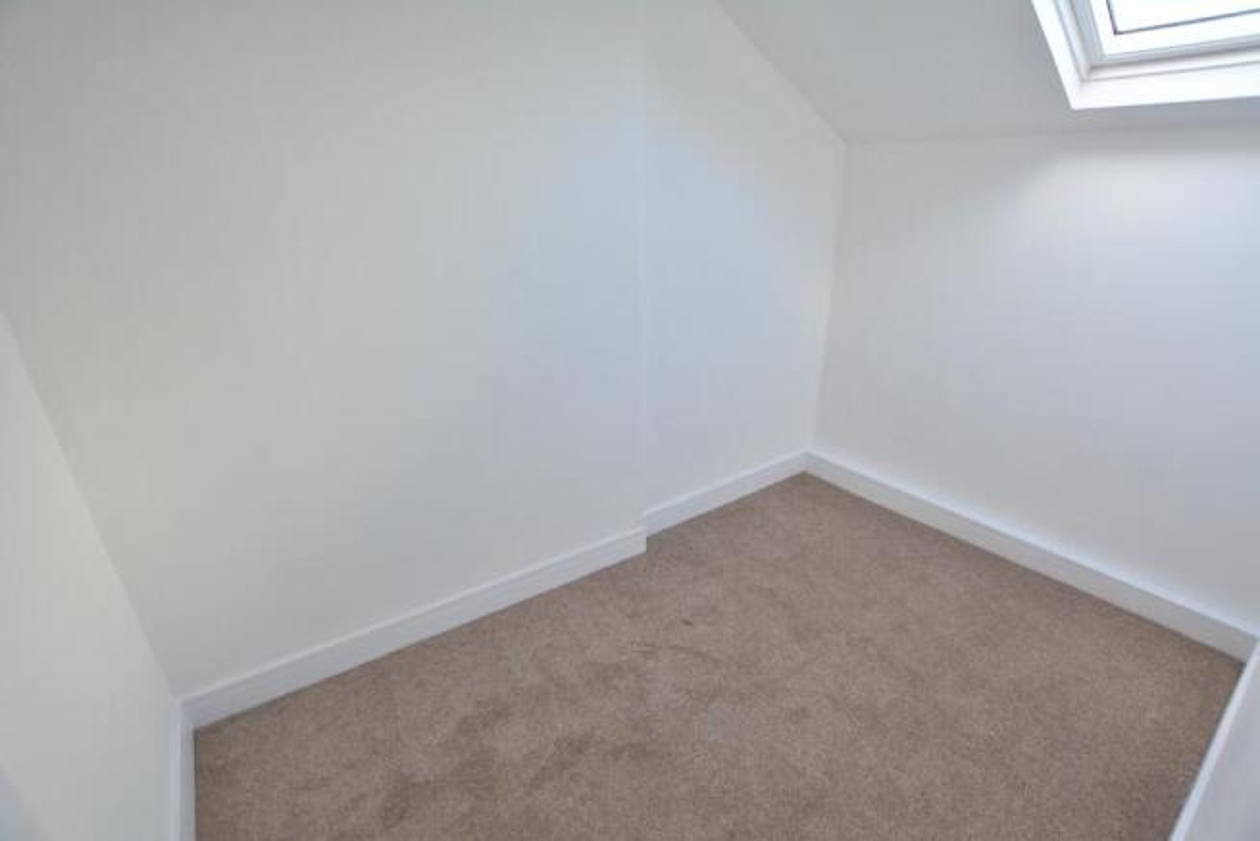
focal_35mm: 15
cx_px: 630
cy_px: 420
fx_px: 525
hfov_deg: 100.4
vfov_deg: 77.4
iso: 400
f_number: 5
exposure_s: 1/100
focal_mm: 10
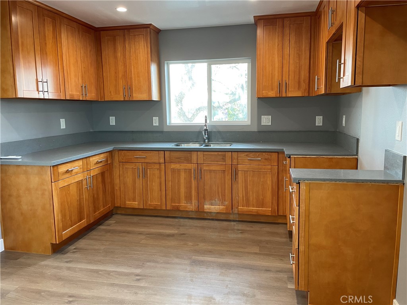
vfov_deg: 53.1
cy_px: 152
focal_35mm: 26
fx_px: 306
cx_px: 204
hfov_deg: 67.3
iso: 100
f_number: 1.6
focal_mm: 4.2
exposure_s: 1/60
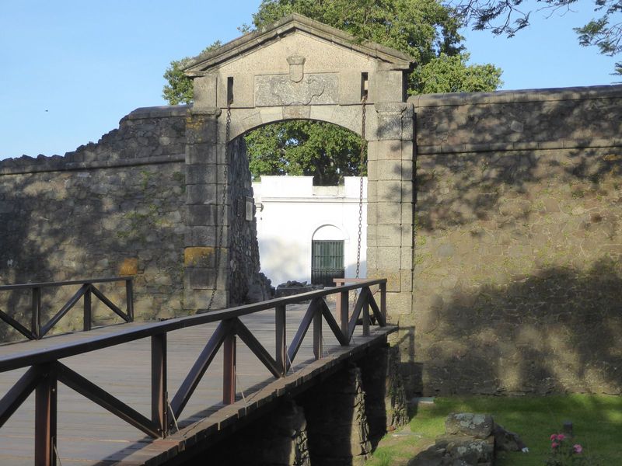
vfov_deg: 24.4
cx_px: 311
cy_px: 233
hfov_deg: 32.2
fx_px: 1078
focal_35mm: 60
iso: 160
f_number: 4.2
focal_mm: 10.3
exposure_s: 1/400
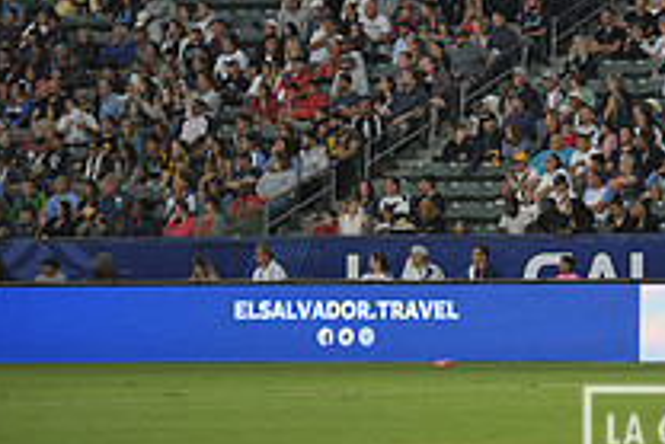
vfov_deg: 3.3
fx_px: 7727
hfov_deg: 4.9
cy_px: -51
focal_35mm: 418
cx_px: 809
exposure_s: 1/1000
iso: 1250
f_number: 2.8
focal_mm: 150
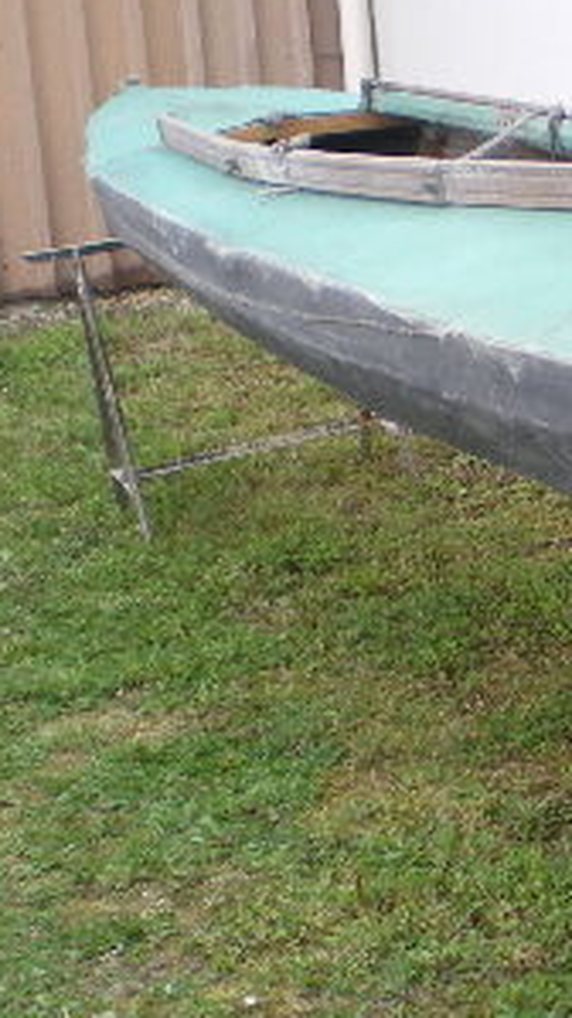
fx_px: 2267
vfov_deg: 25.3
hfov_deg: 13.6
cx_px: 848
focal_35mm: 84
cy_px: 528
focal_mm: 6.3
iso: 64
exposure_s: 1/50
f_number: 3.1
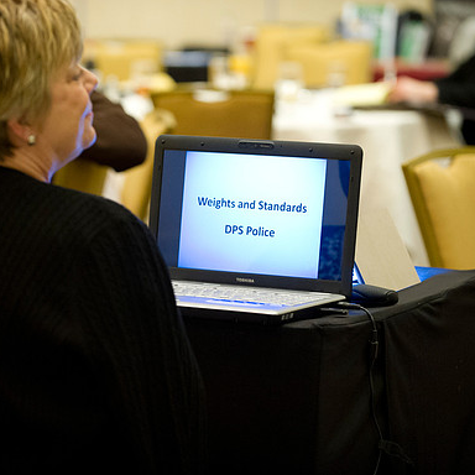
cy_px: 238
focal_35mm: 154
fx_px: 2391
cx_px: 203
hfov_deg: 11.3
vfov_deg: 11.3
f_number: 2.8
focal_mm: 120
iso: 3200
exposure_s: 1/60
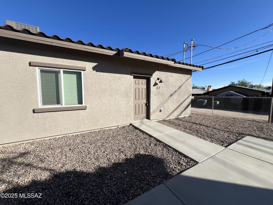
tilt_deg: -8.1
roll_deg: -1.9
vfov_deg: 89.9
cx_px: 136
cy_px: 102
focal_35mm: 13
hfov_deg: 106.2
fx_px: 103
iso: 32
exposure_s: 1/2222
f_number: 1.8
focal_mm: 1.57
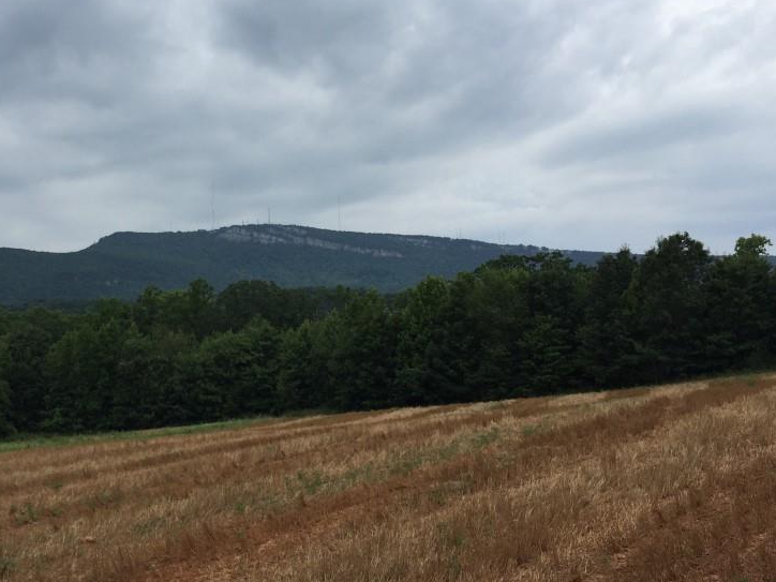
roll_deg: -1.2
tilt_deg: +3.3
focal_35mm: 41
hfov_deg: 45.0
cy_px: 247
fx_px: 919
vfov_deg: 35.1
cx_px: 251
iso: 32
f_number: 2.2
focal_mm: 4.15
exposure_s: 1/1068
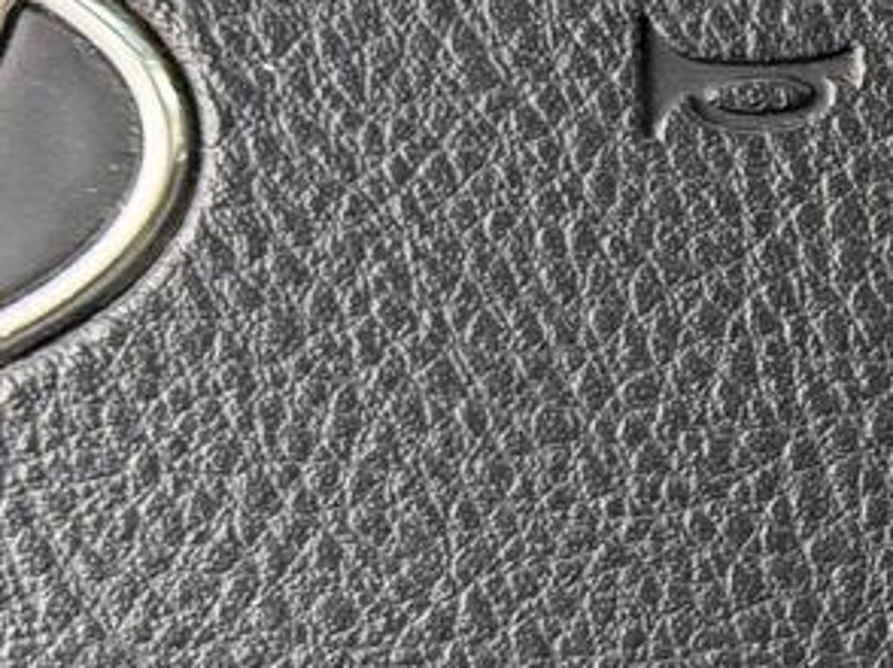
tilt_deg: -29.0
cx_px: 1507
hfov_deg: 9.1
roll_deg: +1.5
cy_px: 522
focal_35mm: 209
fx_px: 5387
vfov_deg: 7.1
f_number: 1.78
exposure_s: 1/188
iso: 160
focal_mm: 6.76
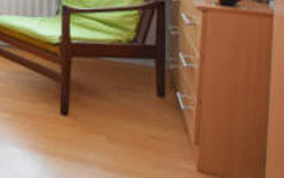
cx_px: -207
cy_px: -74
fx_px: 426
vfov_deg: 20.7
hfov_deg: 23.2
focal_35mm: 55
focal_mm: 10
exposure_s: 1/60
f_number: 3.5
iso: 800
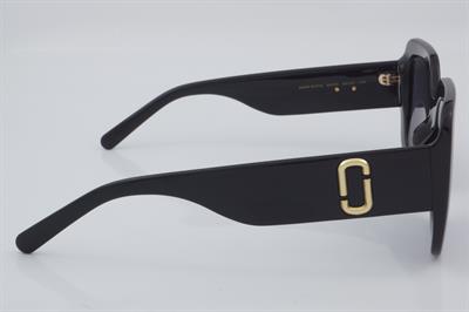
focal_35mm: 75
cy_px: 156
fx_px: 976
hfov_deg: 27.0
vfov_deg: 18.2
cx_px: 234
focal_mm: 50
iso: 100
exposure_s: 1/4
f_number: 32
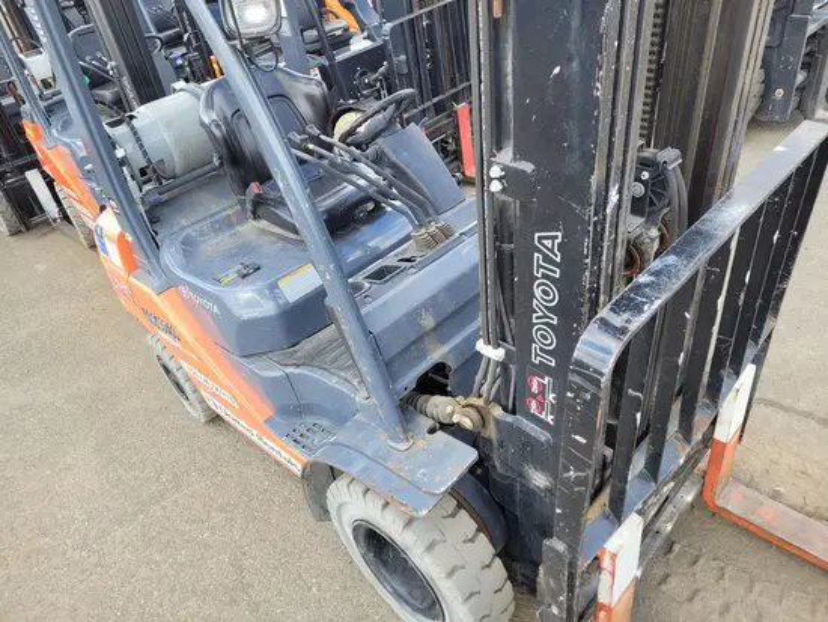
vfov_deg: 53.1
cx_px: 414
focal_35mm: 26
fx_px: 622
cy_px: 311
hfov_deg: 67.3
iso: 40
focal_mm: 5.4
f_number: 1.8
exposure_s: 1/322
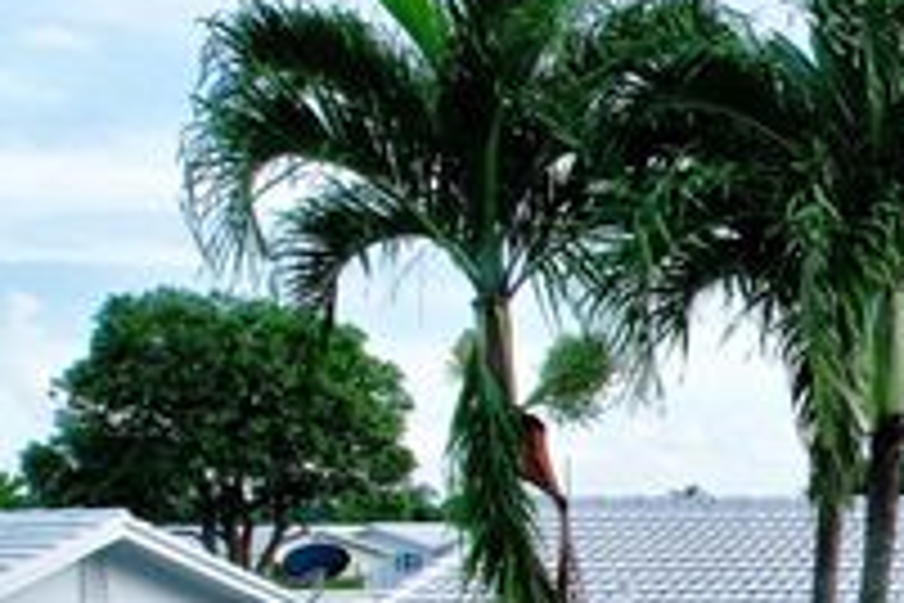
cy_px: 749
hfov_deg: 24.2
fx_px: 1758
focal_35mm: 70
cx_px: 1259
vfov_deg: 18.3
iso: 110
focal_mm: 8.4
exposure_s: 1/725
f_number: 2.8
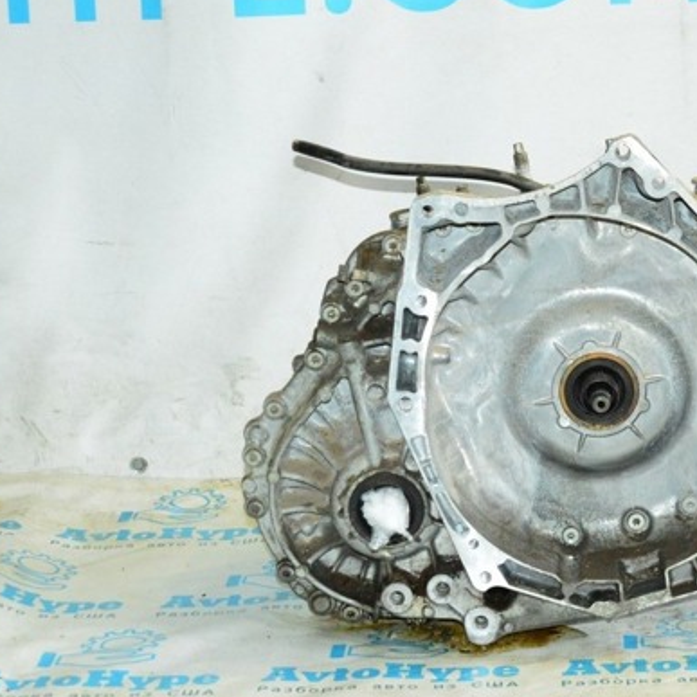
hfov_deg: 15.0
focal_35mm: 116
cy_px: 374
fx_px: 2636
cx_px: 549
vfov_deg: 15.1
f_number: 5.6
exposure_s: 1/200
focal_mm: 55
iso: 6400
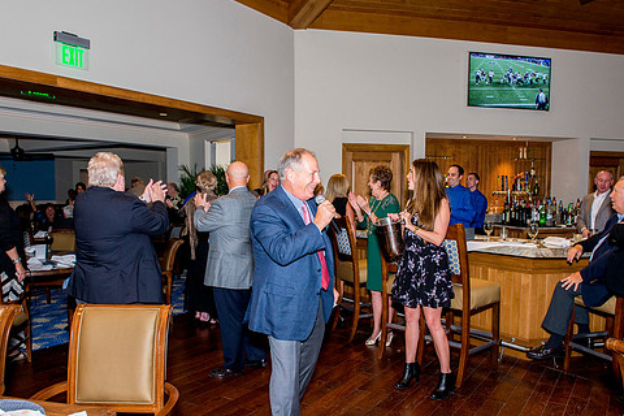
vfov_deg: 44.9
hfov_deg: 63.7
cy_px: 235
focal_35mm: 29
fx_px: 503
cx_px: 309
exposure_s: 1/125
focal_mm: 24
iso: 800
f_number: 6.3
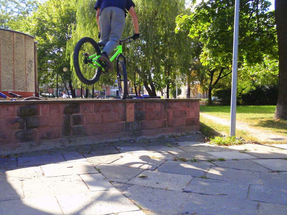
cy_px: 108
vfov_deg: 39.7
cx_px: 144
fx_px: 298
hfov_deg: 51.4
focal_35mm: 36
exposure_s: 1/500
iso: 250
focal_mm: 6.53
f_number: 4.1
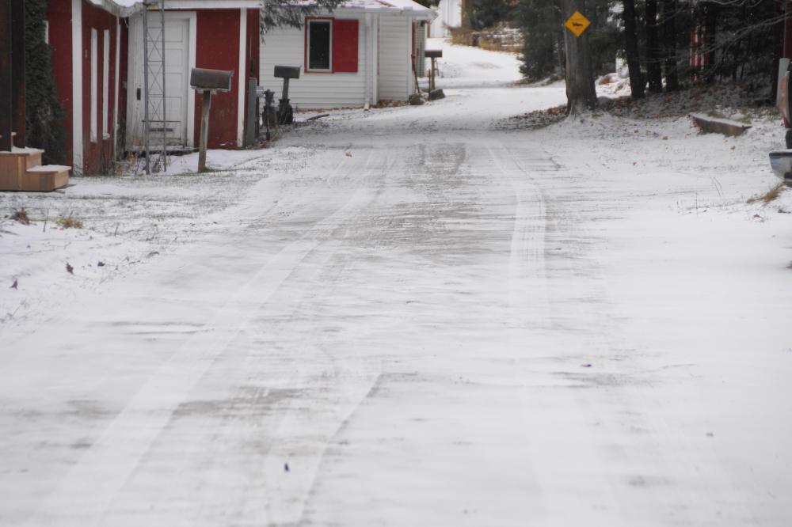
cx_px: 396
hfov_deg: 9.8
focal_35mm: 210
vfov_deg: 6.5
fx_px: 4618
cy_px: 264
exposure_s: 1/250
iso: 200
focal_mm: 140
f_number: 5.6
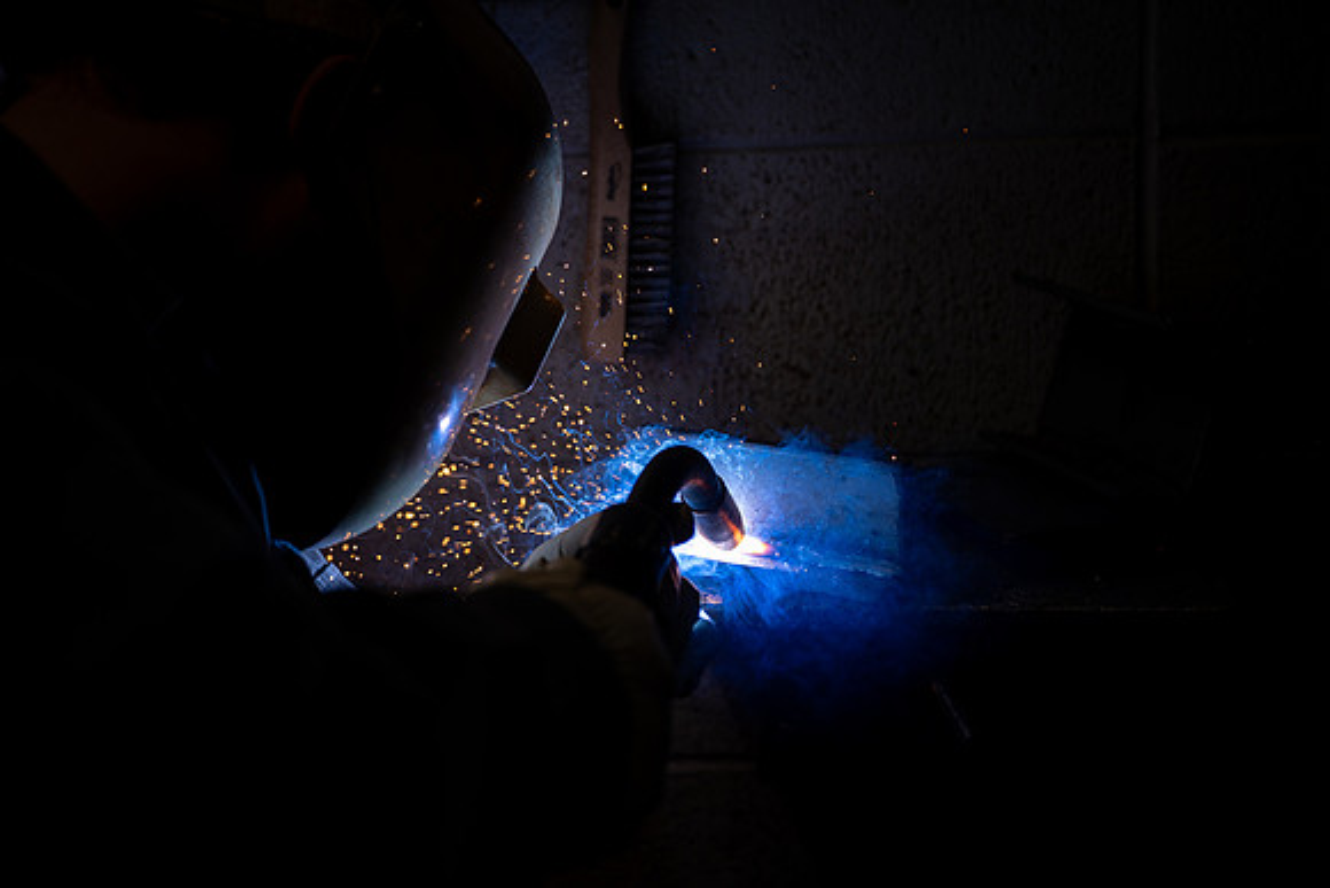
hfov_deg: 36.2
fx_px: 2032
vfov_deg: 24.6
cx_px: 665
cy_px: 444
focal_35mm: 55
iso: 100
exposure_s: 1/1600
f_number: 2.8
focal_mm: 55
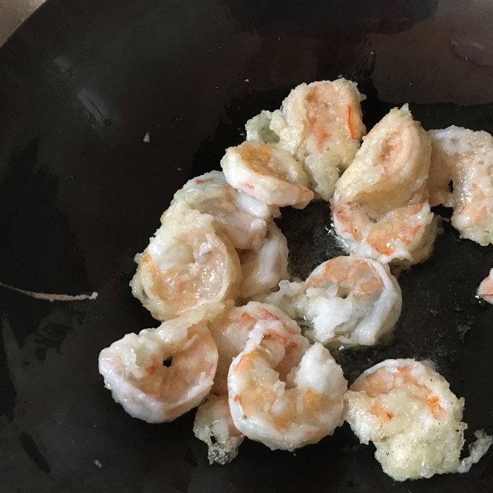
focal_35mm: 35
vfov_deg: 47.2
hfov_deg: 46.5
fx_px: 564
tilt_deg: -57.3
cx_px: 325
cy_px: 248
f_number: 2.2
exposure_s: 1/15
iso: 320
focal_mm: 4.15
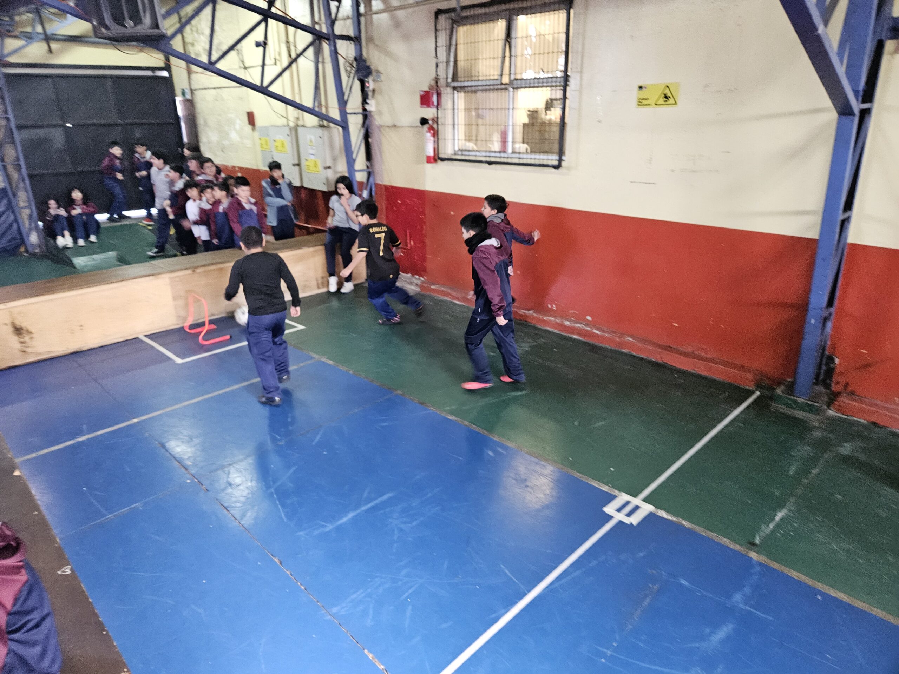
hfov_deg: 73.9
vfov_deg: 58.9
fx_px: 597
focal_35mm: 23
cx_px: 450
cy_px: 337
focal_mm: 5.4
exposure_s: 1/50
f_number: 1.8
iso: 640
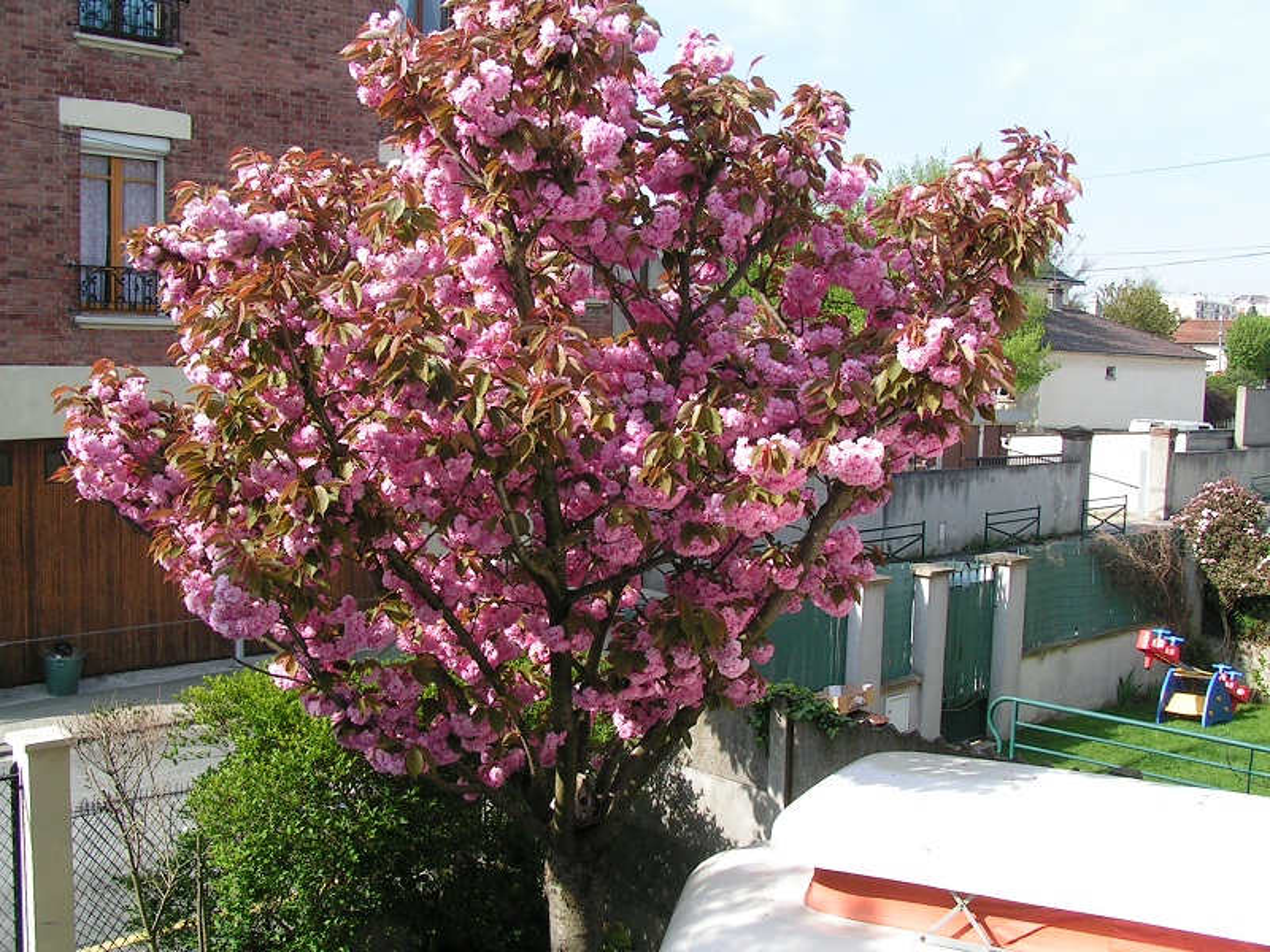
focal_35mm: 38
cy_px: 476
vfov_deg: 37.7
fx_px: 1394
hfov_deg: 49.0
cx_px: 635
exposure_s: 1/200
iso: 50
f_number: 5.6
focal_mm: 5.8
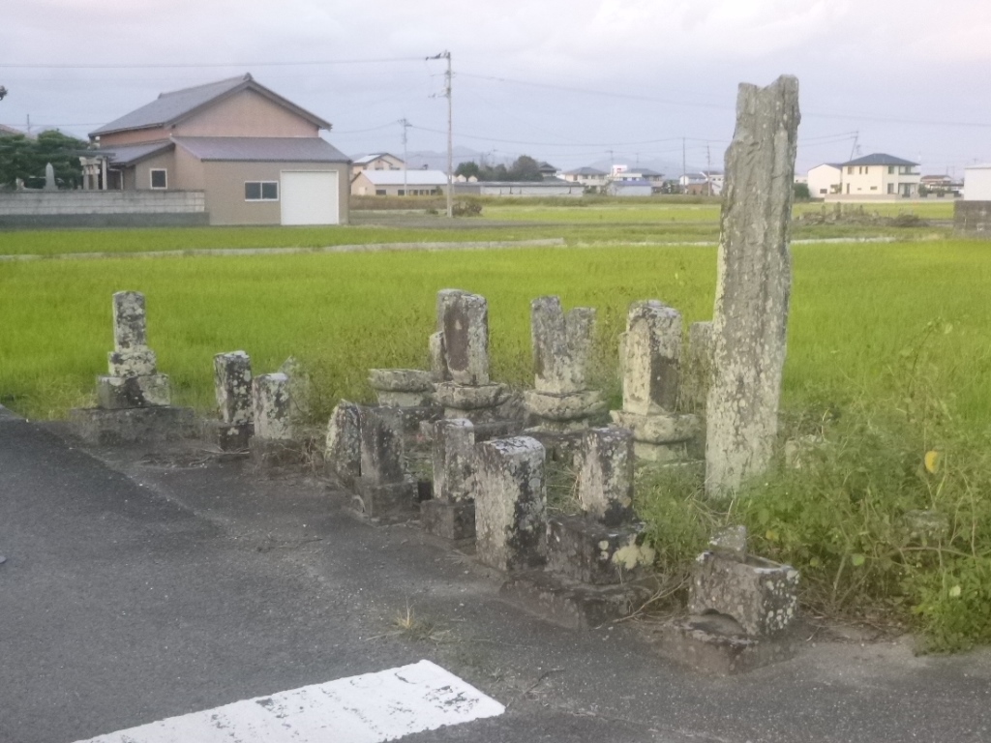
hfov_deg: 45.8
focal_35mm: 41
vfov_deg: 35.1
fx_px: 1174
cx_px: 496
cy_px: 372
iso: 400
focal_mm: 7.3
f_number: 4.6
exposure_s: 1/60
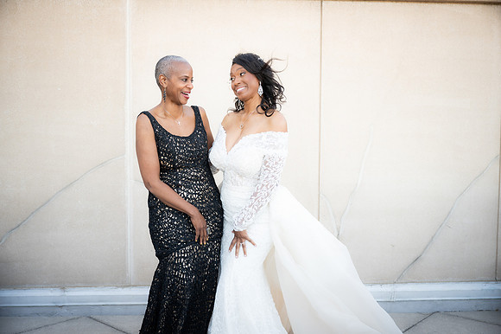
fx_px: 515
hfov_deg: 51.9
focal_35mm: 37
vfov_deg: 35.9
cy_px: 167
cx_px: 250
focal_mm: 37
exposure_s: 1/250
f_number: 2.8
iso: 250
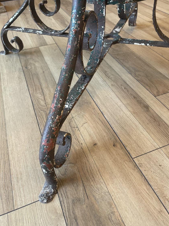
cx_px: 87
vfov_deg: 63.4
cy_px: 113
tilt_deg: -44.4
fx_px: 182
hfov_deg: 49.8
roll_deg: +3.8
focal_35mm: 28
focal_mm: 4.2
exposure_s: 1/121
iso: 125
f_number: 1.6
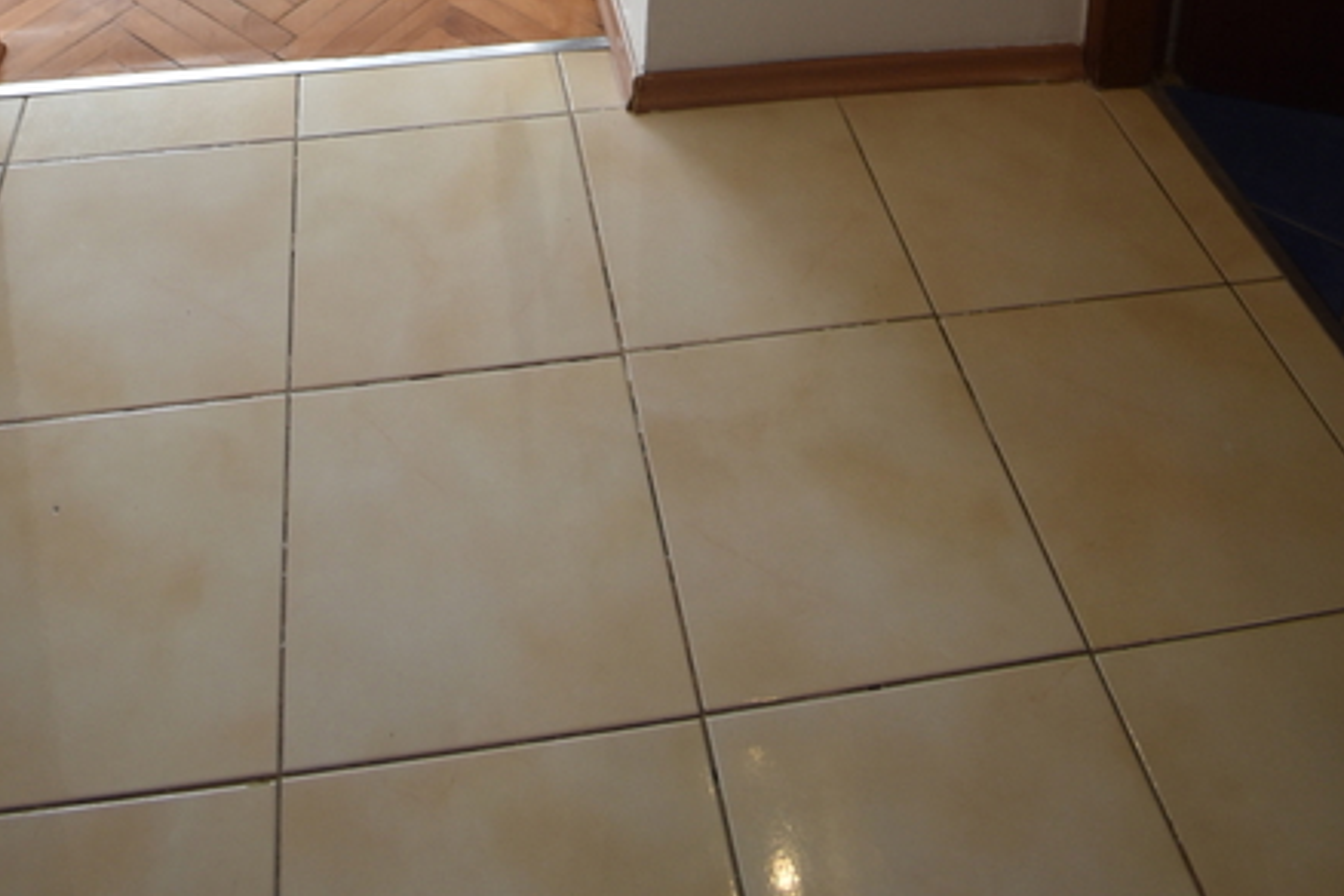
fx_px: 1381
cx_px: 555
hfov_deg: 51.6
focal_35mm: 37
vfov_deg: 22.8
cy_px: -666
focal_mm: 10
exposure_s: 1/40
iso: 100
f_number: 4.5
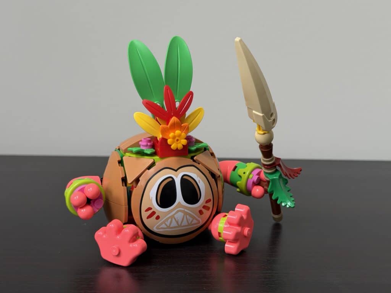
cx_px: 196
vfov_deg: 30.3
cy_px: 146
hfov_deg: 39.7
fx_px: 542
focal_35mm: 48
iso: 100
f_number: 1.78
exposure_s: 1/82
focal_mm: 6.76
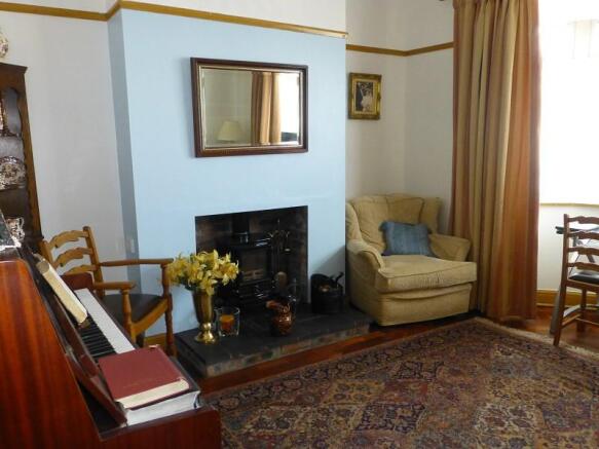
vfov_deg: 51.3
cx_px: 300
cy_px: 224
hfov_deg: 65.3
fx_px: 467
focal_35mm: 27
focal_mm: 4.8
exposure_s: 1/60
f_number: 3.4
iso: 800
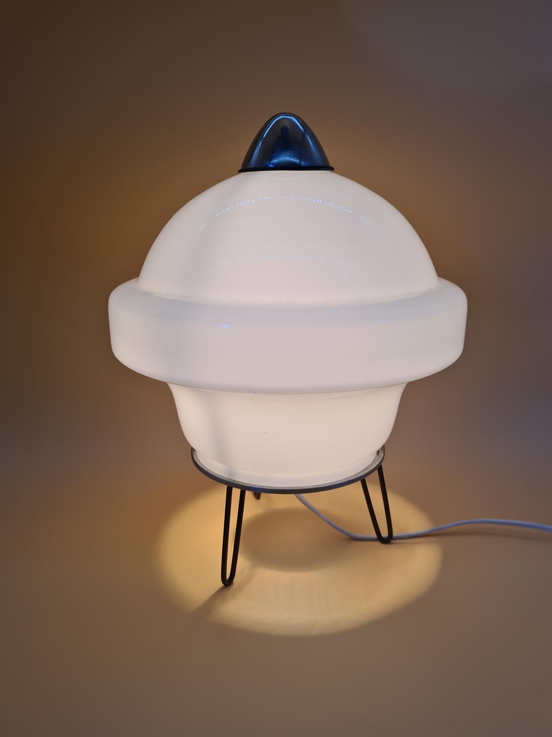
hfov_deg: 53.1
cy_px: 368
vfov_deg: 67.3
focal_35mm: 26
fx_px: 553
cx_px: 276
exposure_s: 1/101
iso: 50
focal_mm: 5.4
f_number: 1.8
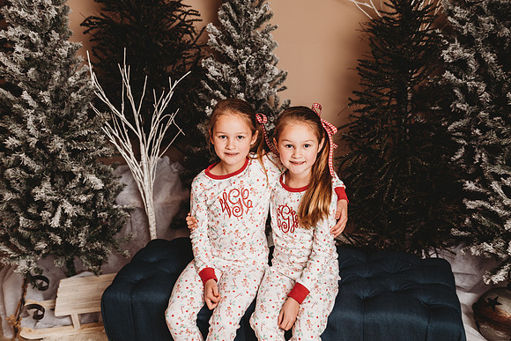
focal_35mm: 44
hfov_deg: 44.5
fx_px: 625
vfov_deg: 30.5
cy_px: 170
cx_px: 256
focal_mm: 44
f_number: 4
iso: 100
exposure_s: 1/160
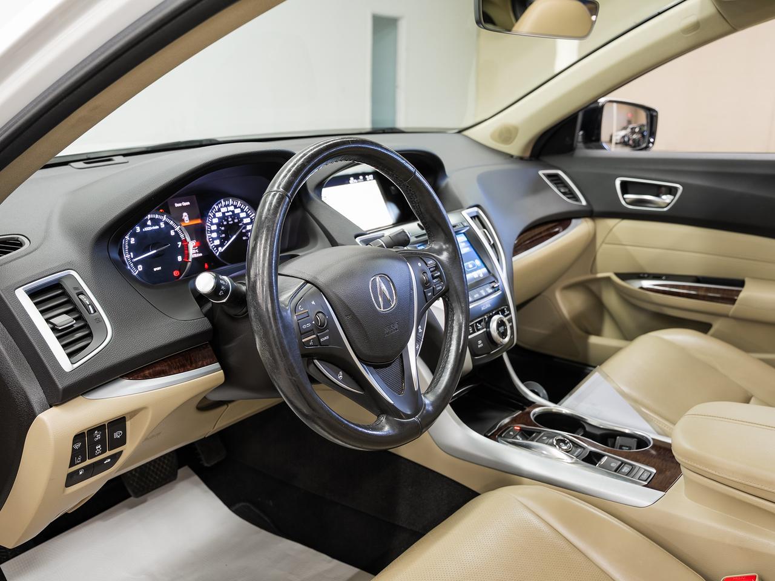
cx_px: 388
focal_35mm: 33
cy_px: 290
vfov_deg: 43.0
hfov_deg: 55.4
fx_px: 739
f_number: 5.6
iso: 100
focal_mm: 30.5
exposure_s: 1/1.25
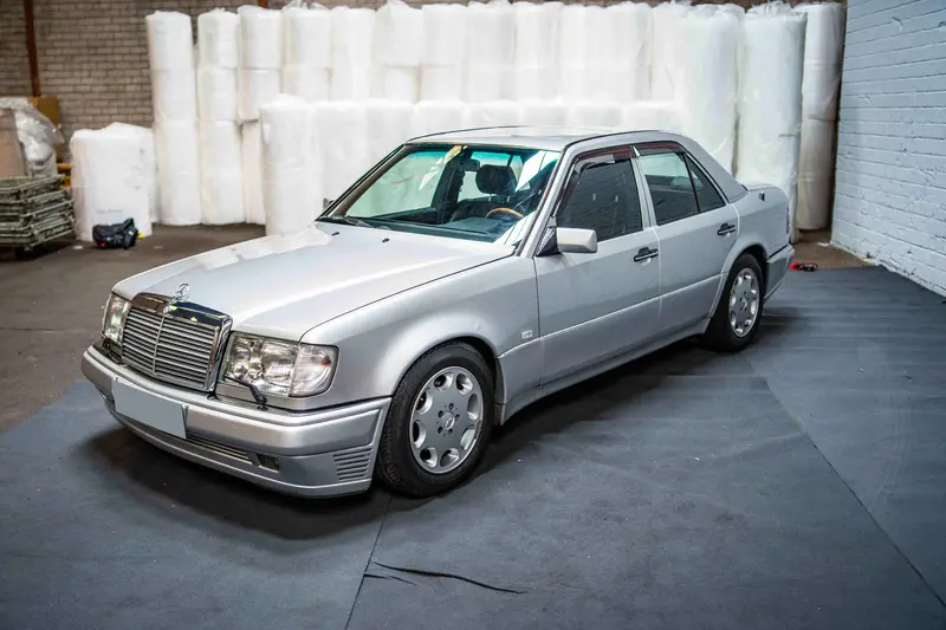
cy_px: 315
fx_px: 919
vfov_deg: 37.8
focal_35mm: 35
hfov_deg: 54.4
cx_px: 473
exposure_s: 1/60
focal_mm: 35
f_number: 2
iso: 640
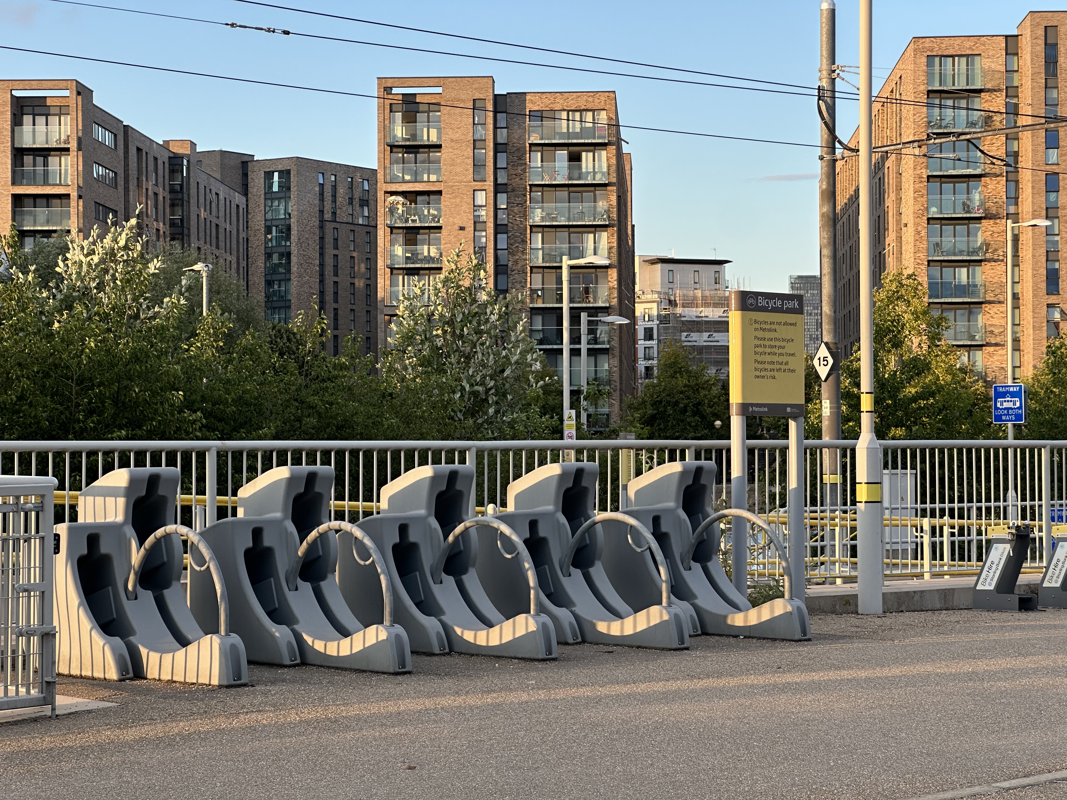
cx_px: 534
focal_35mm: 77
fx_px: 2373
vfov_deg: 19.1
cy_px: 400
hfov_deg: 25.3
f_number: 2.8
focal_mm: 9
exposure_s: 1/124
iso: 32
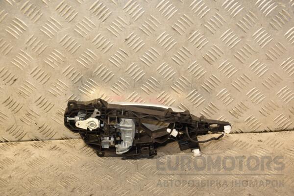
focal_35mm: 63
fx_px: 514
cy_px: 98
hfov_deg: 31.9
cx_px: 147
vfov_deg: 21.6
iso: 800
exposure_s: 1/200
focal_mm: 42
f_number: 4.8
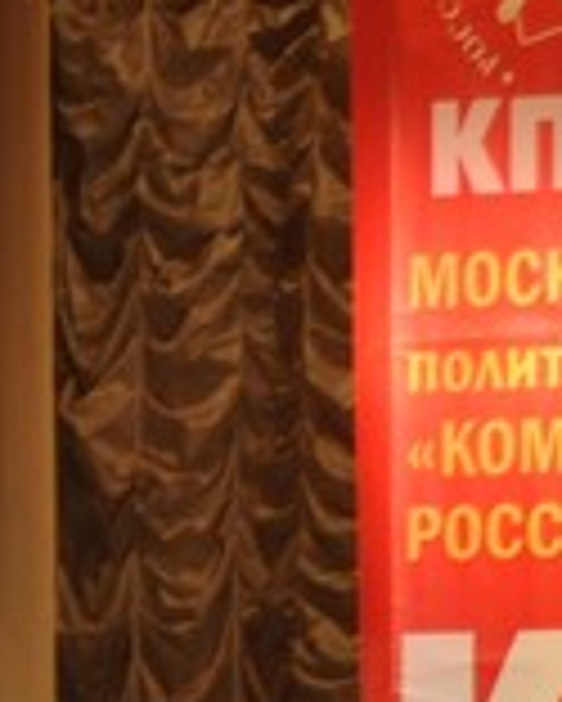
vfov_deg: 3.6
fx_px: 11279
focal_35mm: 543
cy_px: 900
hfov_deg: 2.9
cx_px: 679
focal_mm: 52
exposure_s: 1/40
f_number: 6.3
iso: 200
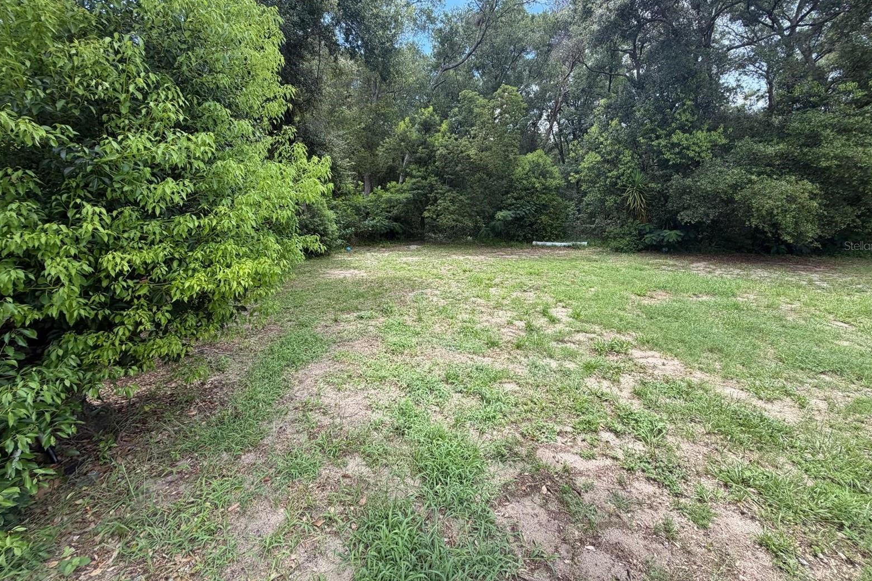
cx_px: 448
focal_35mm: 15
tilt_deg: -8.2
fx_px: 363
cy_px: 245
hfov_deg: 100.4
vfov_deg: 76.8
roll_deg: -0.6
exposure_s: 1/502
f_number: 2.2
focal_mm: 2.22
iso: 64
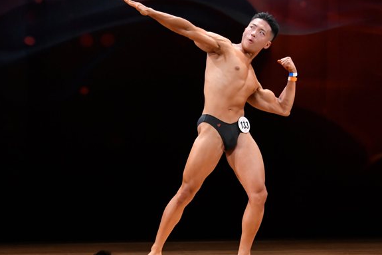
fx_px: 3214
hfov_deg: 6.8
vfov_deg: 4.5
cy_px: 155
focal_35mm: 303
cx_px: 180
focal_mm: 150
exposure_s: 1/400
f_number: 5.6
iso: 3200
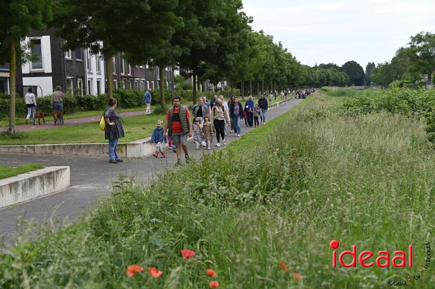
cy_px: 144
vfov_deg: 19.4
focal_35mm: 70
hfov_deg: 28.9
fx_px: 845
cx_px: 218
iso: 200
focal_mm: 70
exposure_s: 1/250
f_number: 5
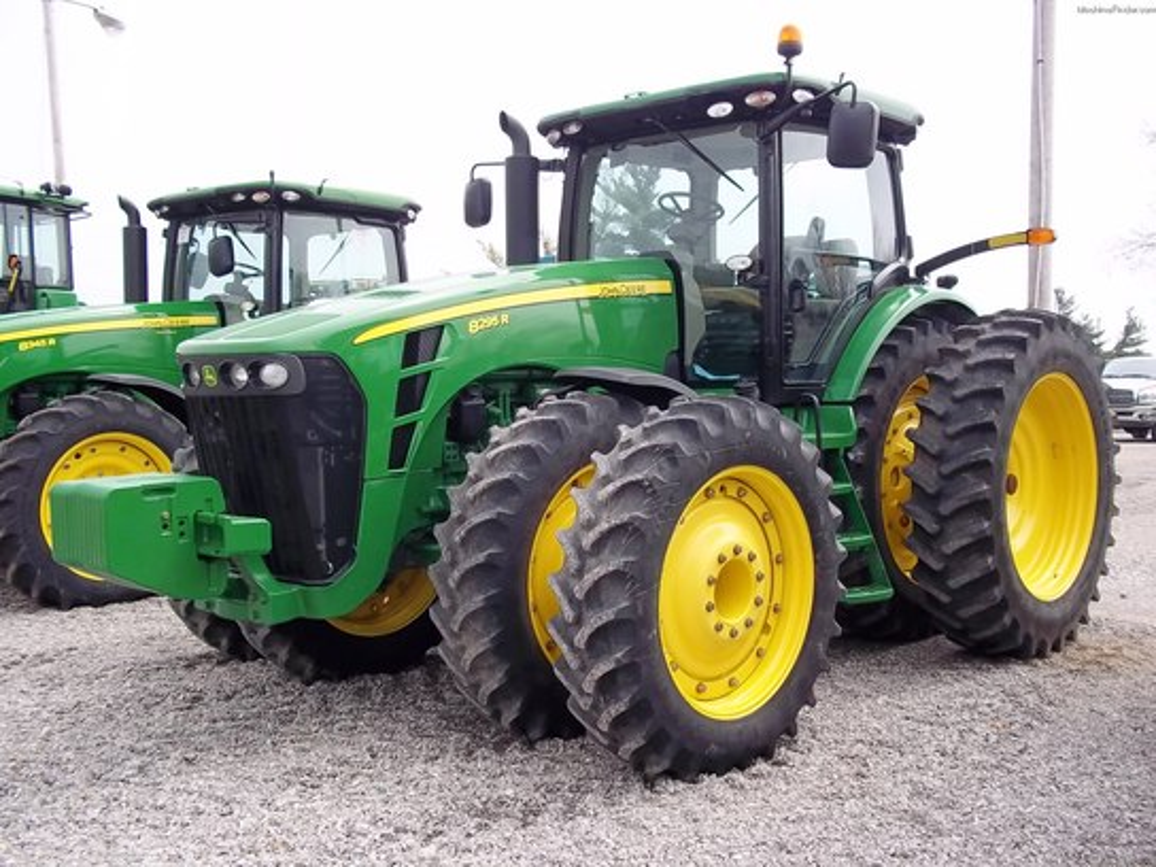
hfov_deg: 51.4
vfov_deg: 39.7
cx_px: 578
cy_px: 434
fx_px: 1202
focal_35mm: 36
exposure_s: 1/125
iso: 80
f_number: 8
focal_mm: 6.5
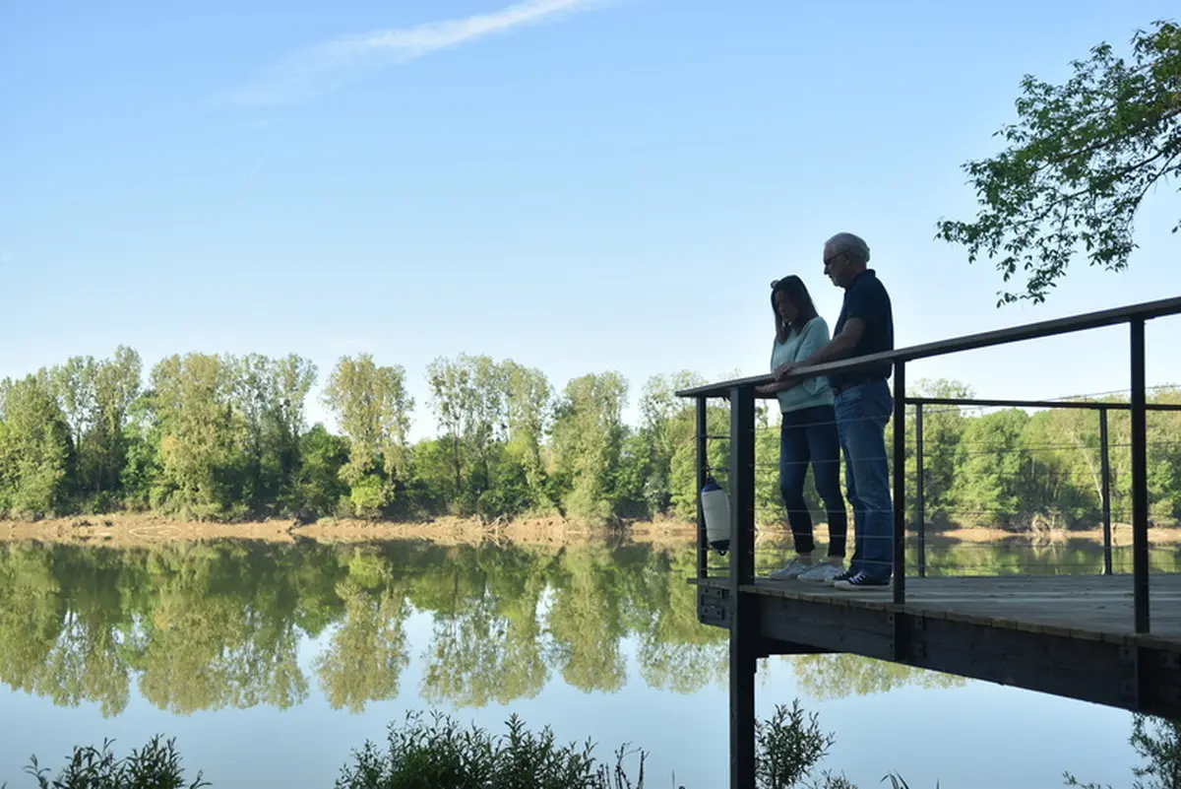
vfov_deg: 31.9
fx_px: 1378
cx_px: 590
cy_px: 394
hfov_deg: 46.4
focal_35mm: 42
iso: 100
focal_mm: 28
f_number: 4.5
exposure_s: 1/800
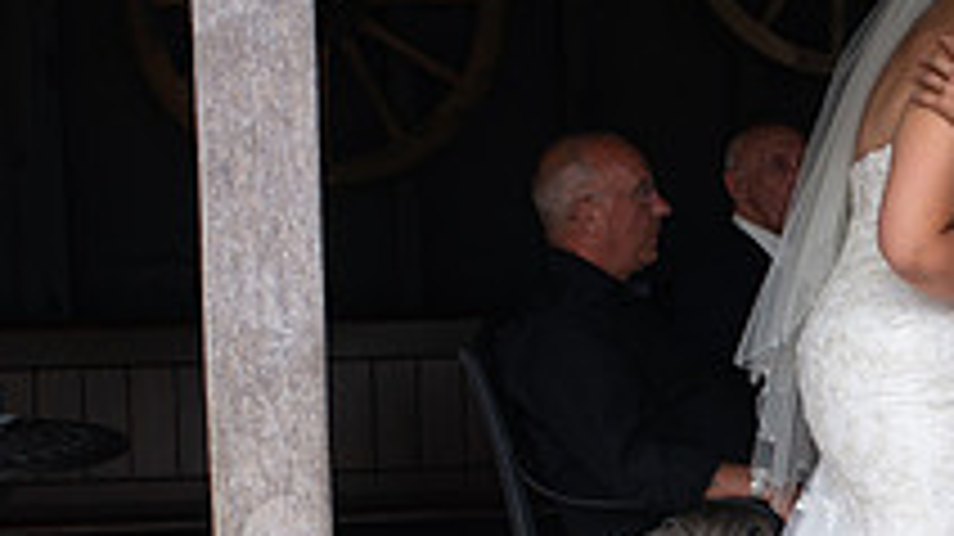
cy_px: 571
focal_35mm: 135
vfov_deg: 8.9
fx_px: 3413
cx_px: 1026
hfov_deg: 15.5
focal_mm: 35
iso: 100
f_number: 2.8
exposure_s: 1/250
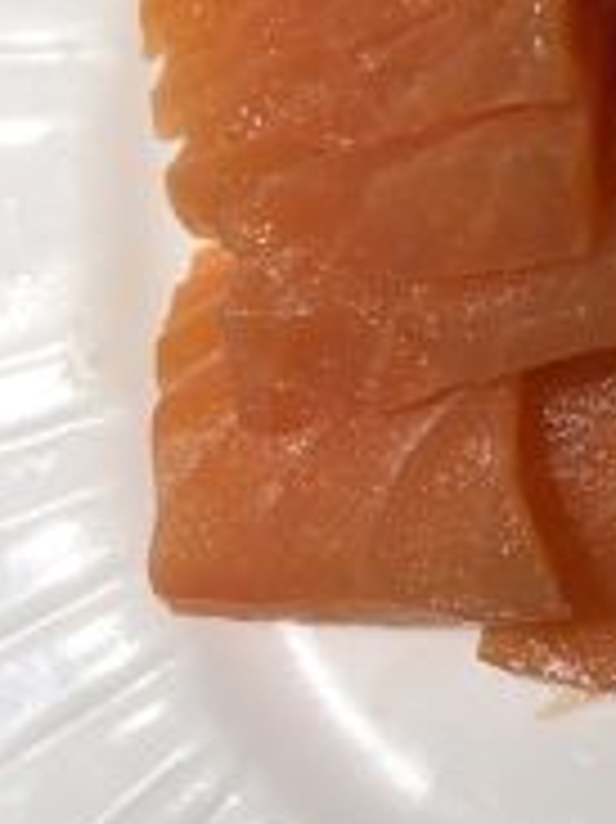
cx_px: 746
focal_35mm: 74
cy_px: 25
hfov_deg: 18.8
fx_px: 1758
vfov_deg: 25.2
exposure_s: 1/33
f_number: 2.2
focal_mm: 4.15
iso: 32
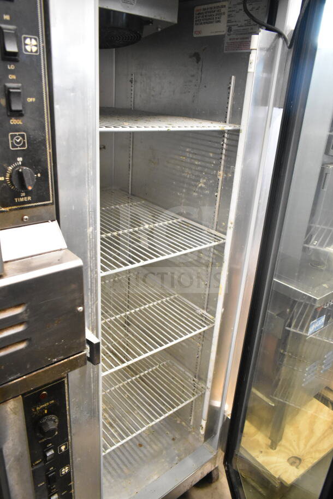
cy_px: 250
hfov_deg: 48.0
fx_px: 374
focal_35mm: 27
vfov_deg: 67.4
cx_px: 166
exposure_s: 1/30
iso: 4000
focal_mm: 18
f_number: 3.5
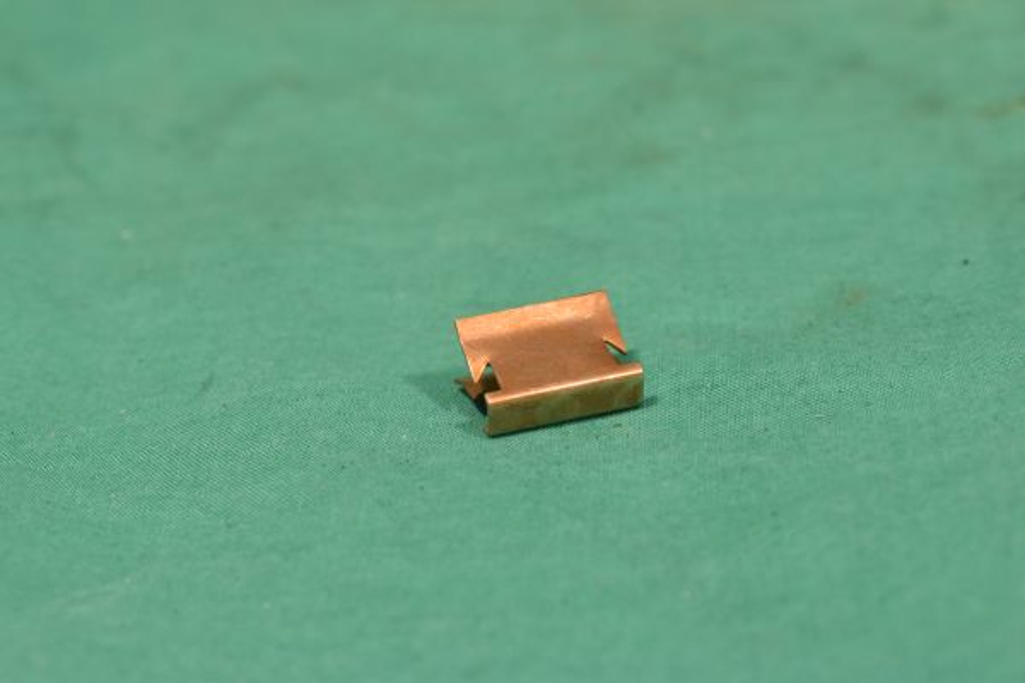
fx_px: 2349
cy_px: 342
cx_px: 512
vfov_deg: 16.6
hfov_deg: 24.6
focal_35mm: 82
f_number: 13
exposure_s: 1/100
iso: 1000
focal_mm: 55
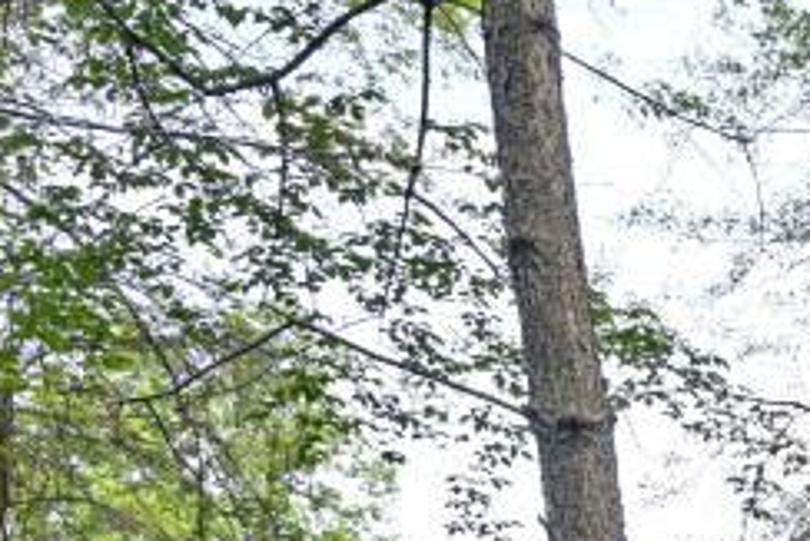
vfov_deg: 14.1
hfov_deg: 15.2
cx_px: 1882
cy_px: 972
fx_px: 1936
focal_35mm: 86
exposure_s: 1/250
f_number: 5
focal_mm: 14
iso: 200
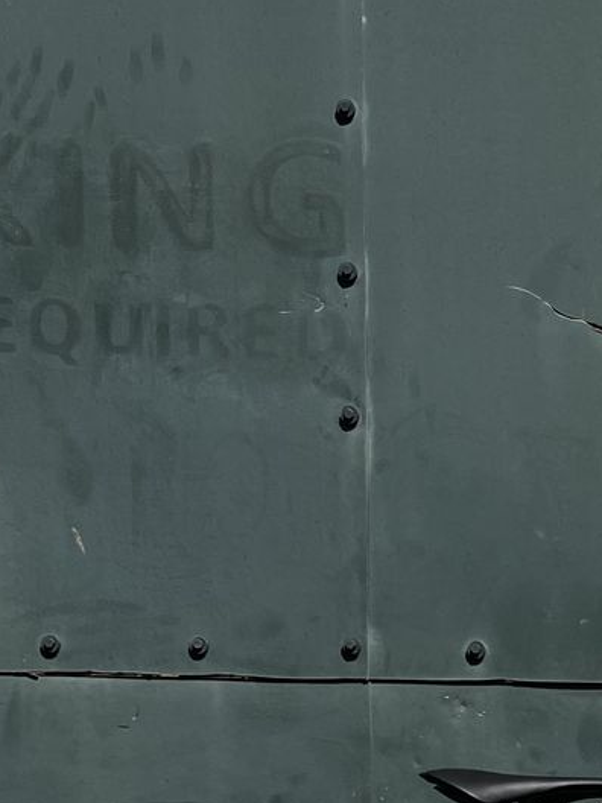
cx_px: 862
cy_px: 1160
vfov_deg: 20.4
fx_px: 1948
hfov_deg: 16.3
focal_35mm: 84
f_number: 1.5
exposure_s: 1/3257
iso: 50
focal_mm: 5.7
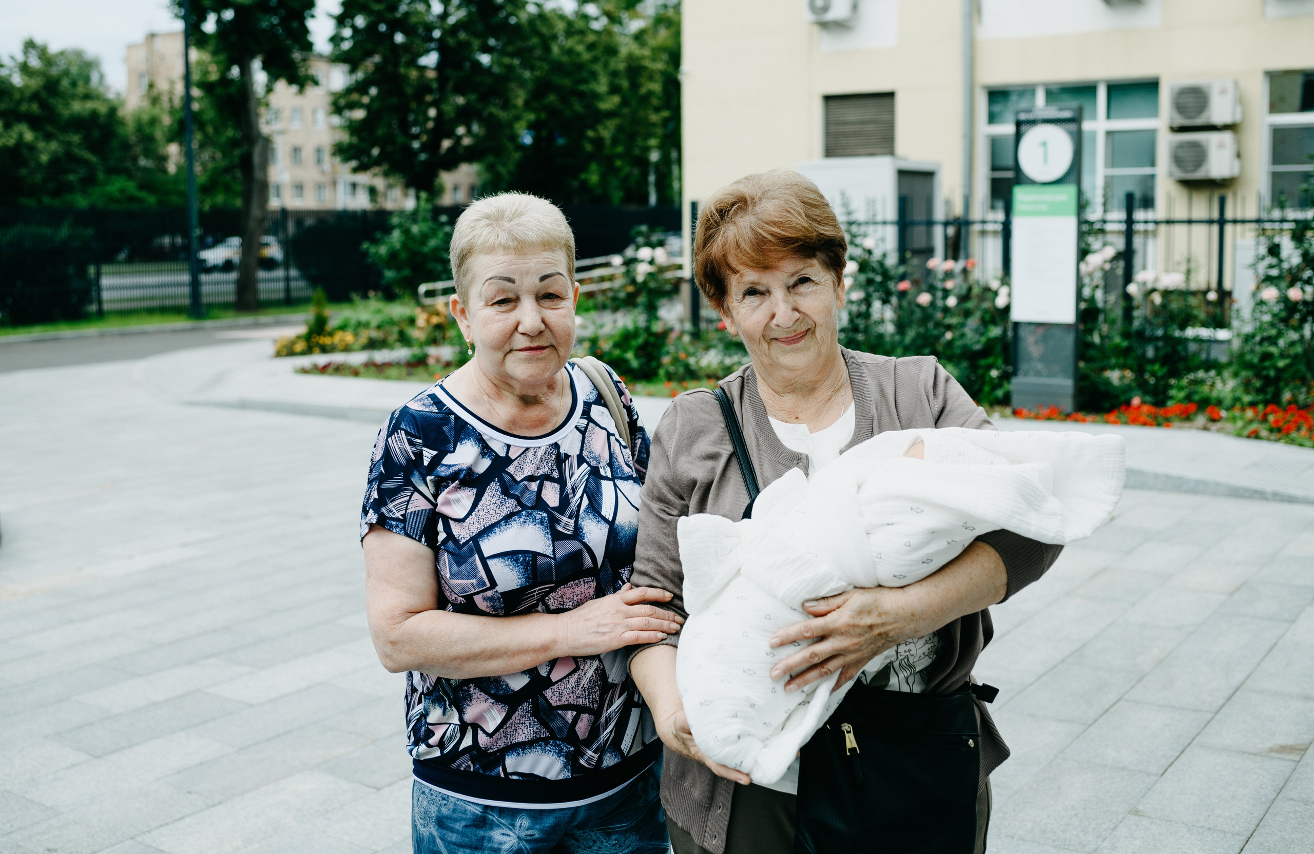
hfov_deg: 49.2
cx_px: 633
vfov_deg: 33.1
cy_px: 362
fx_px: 1435
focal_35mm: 40
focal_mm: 35
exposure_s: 1/800
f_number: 3.2
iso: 100
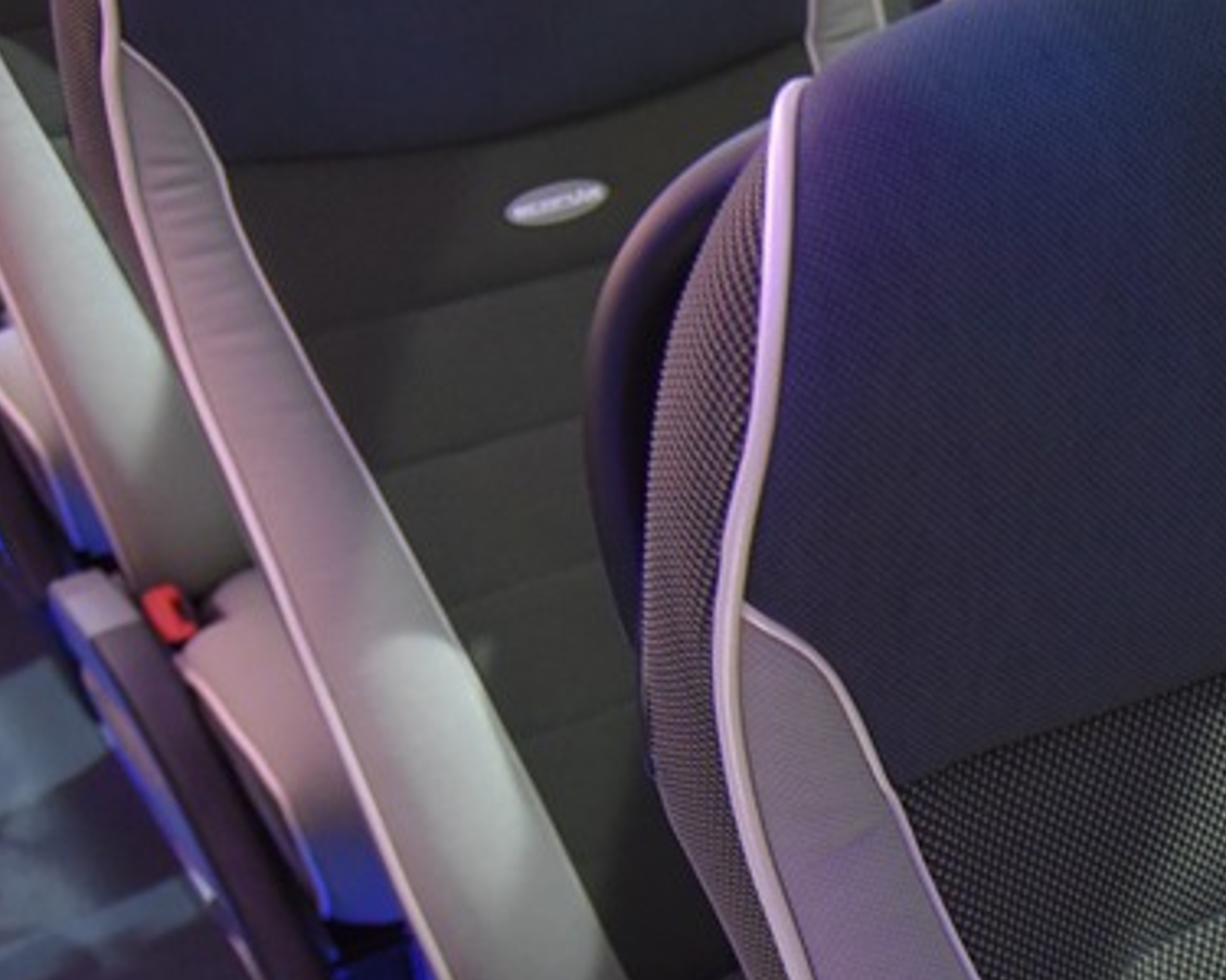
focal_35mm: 72
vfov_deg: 20.5
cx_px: 1795
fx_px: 2613
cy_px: 1013
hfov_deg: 22.2
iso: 2800
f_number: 4
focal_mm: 24
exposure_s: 1/60
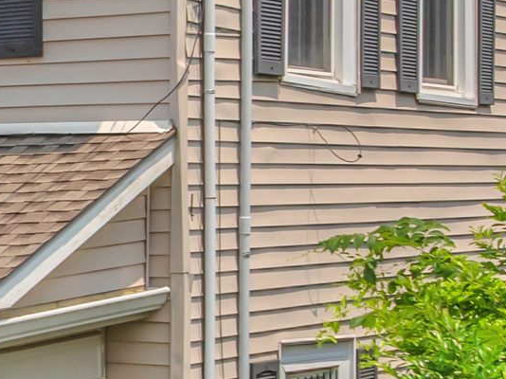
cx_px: -283
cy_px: 306
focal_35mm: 138
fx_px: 2016
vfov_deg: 10.7
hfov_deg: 13.4
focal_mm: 12.29
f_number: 4.5
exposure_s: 1/400
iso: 100
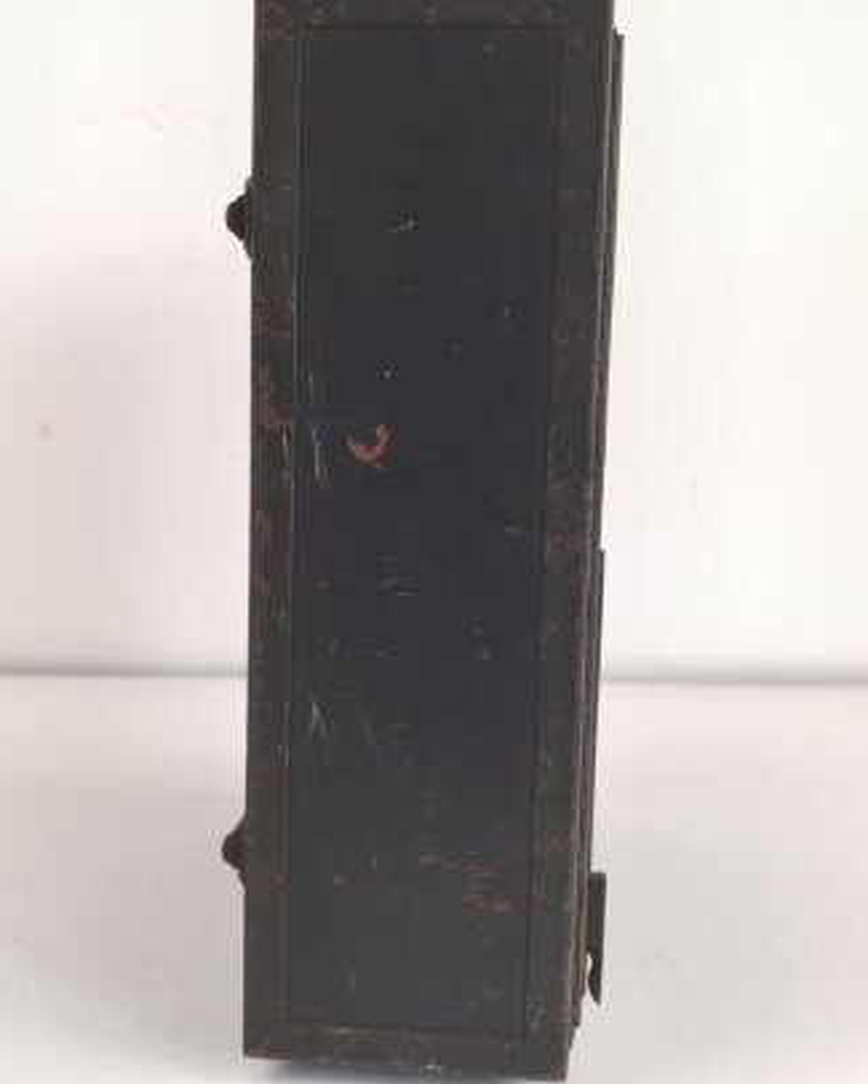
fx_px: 1188
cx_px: 433
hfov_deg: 40.1
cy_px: 521
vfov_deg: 49.1
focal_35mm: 37
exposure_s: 1/100
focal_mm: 8.5
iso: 80
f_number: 2
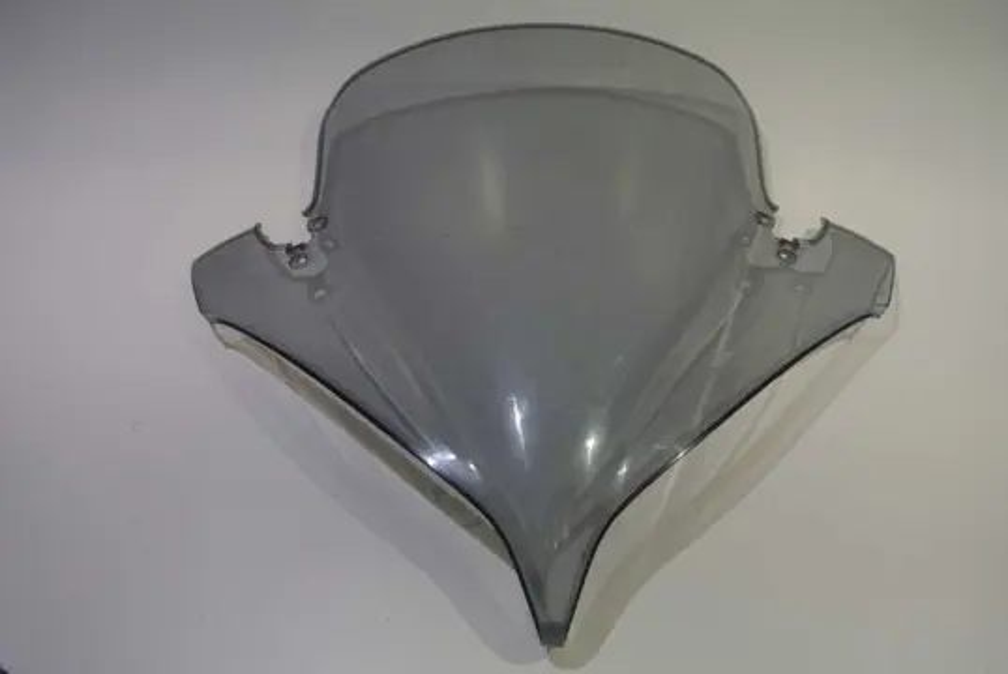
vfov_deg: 42.4
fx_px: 869
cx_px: 504
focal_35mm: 31
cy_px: 337
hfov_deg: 60.2
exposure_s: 1/80
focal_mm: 11.8
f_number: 3.8
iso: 200
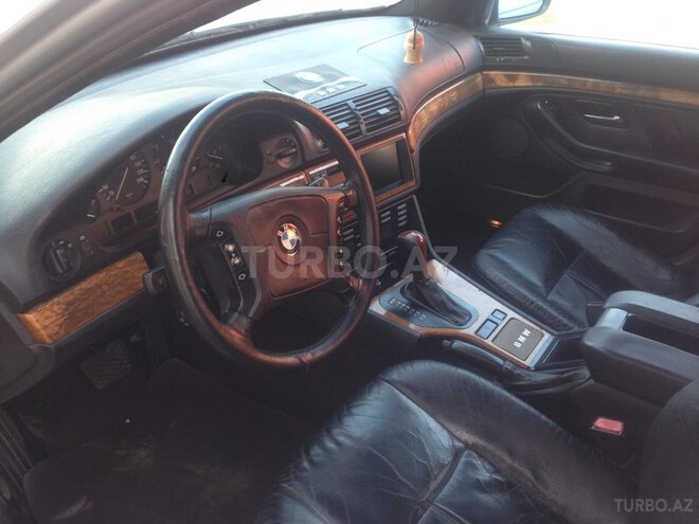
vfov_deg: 42.9
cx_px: 350
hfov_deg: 55.4
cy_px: 262
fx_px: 666
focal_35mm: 33
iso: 50
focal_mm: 4.12
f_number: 2.4
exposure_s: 1/24
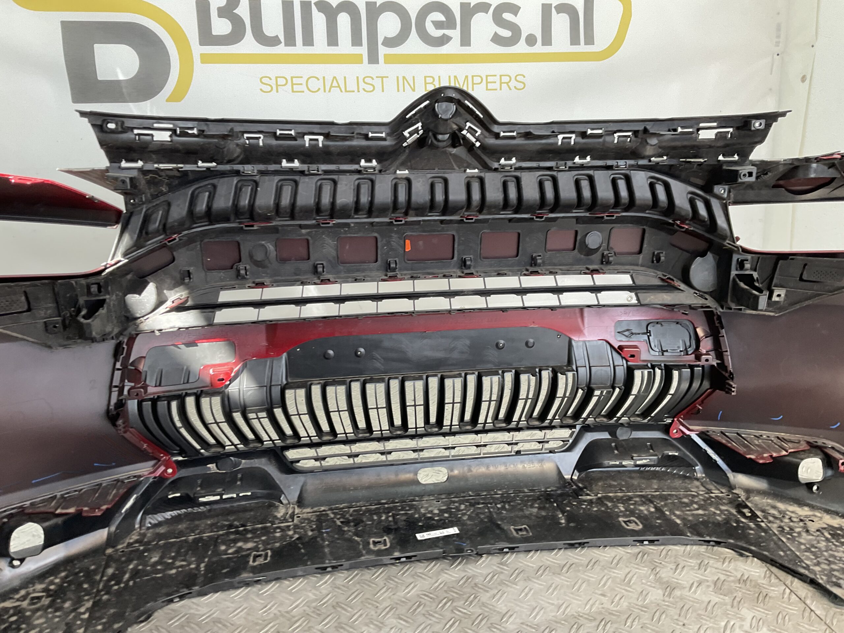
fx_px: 707
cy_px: 316
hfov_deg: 61.7
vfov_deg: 48.2
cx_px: 422
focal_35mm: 29
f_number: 1.8
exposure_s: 1/120
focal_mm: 3
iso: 40
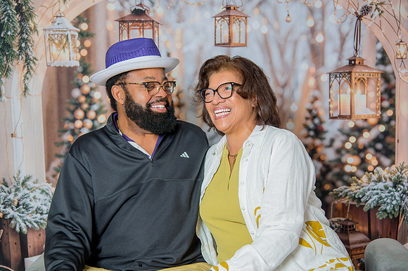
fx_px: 615
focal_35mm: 54
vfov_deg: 24.9
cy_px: 134
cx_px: 202
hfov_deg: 36.7
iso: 100
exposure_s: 1/200
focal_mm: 52
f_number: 4
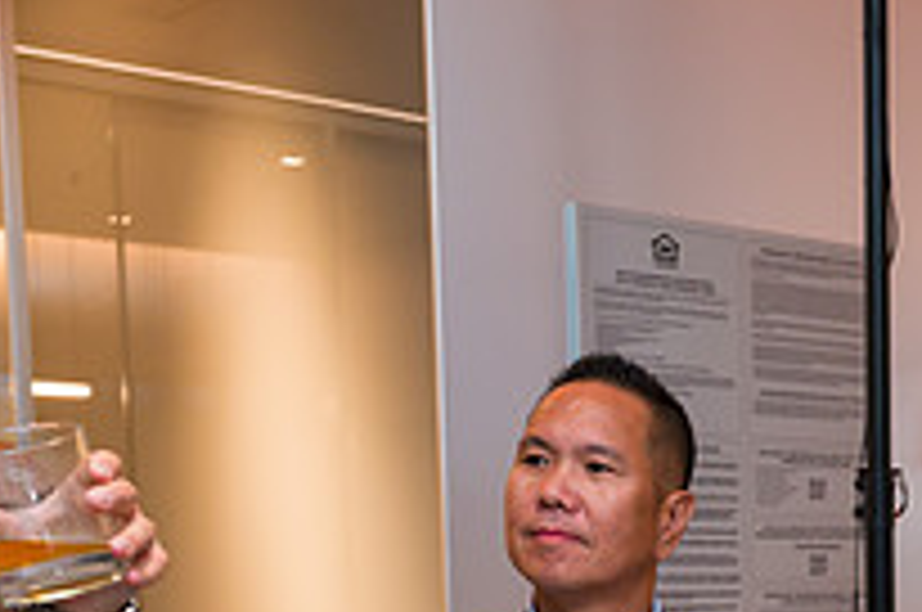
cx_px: 1237
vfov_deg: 16.8
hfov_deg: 23.1
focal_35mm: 77
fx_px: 1969
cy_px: 752
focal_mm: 27
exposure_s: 1/160
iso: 800
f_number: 3.2
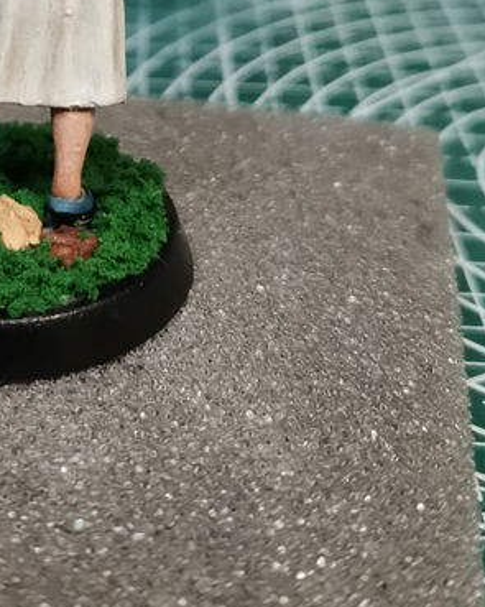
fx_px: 1328
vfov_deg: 24.3
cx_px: 59
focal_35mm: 74
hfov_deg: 20.3
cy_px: -26
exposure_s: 1/100
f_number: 1.8
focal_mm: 4.75
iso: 250
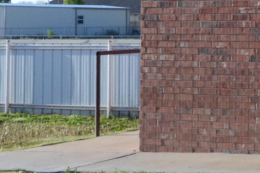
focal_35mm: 115
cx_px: 438
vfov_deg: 11.8
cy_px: 3
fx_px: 831
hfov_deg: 15.7
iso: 800
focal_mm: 20
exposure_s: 1/800
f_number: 8
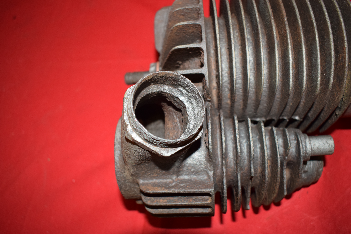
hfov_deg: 59.5
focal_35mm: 32
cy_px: 117
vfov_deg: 41.7
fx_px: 307
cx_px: 176
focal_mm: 21
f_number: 5
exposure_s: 1/160
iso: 640
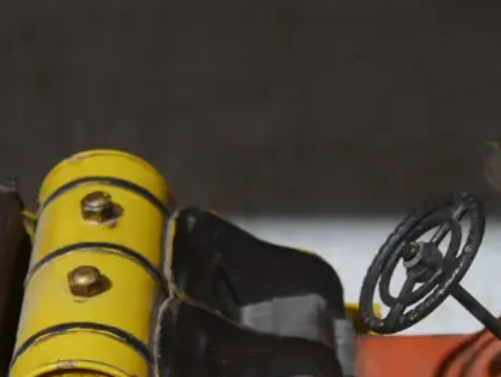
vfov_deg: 11.9
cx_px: 327
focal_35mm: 121
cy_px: 504
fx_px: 1753
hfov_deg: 16.2
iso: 640
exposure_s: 1/60
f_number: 4.6
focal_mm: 21
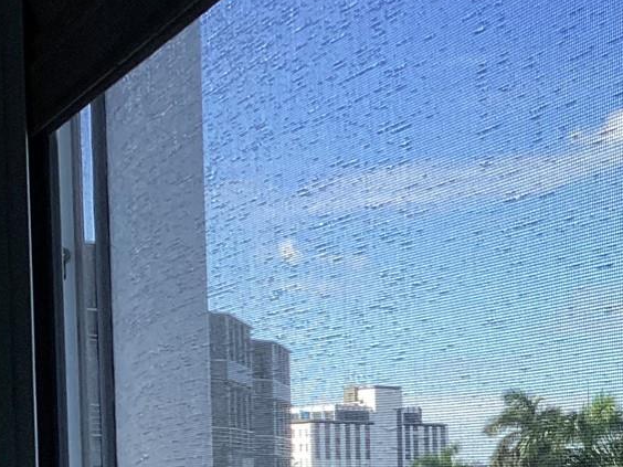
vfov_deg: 16.0
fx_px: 1584
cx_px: 874
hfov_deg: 19.9
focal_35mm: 88
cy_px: 599
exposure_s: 1/519
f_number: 2.4
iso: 25
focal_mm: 3.3
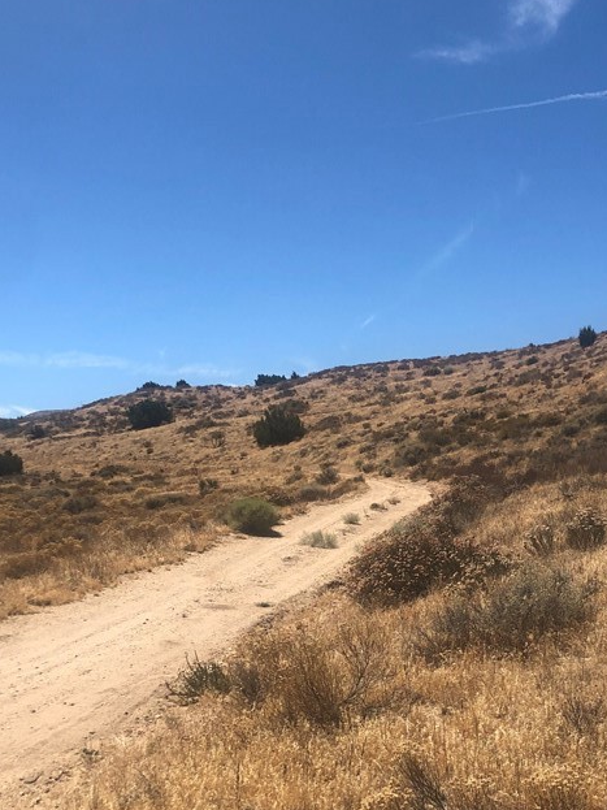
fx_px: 1076
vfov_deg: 40.7
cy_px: 543
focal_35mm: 46
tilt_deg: -2.4
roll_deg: +0.4
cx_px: 394
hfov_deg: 31.3
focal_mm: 3.99
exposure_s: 1/2825
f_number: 1.8
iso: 20
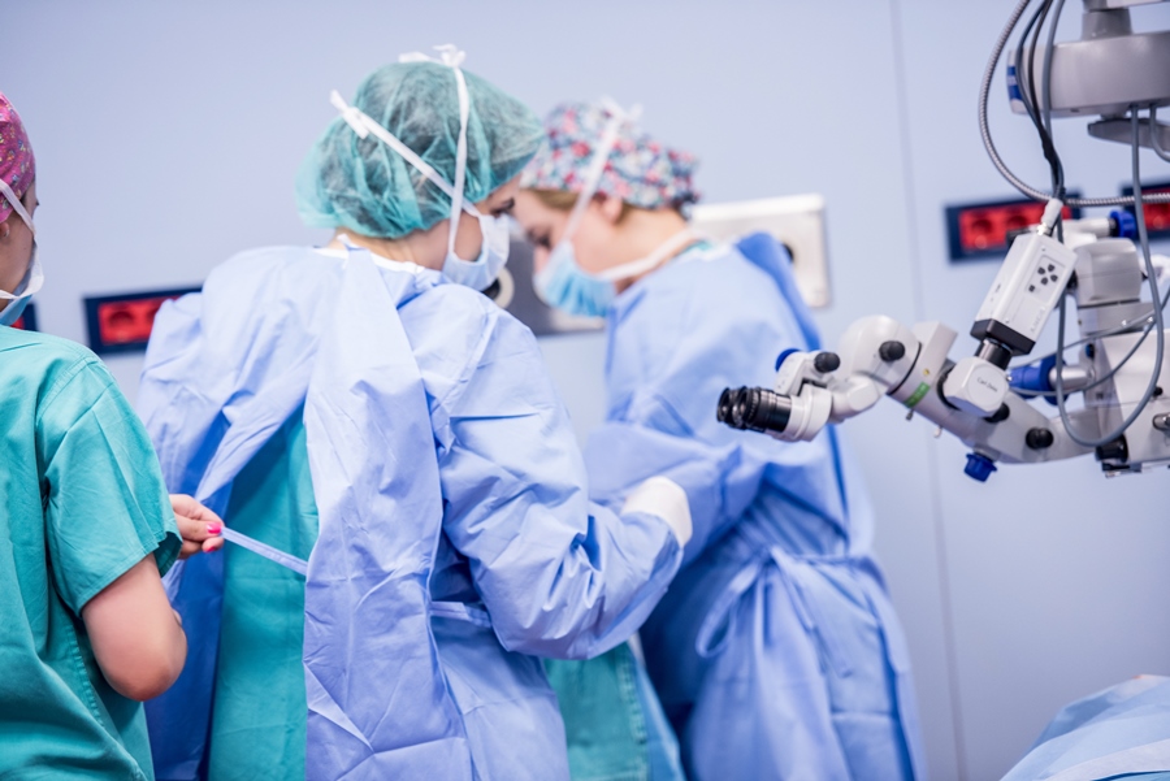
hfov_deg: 13.2
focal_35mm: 155
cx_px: 585
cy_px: 390
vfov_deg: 8.9
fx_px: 5040
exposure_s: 1/160
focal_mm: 155
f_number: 2.8
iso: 1000
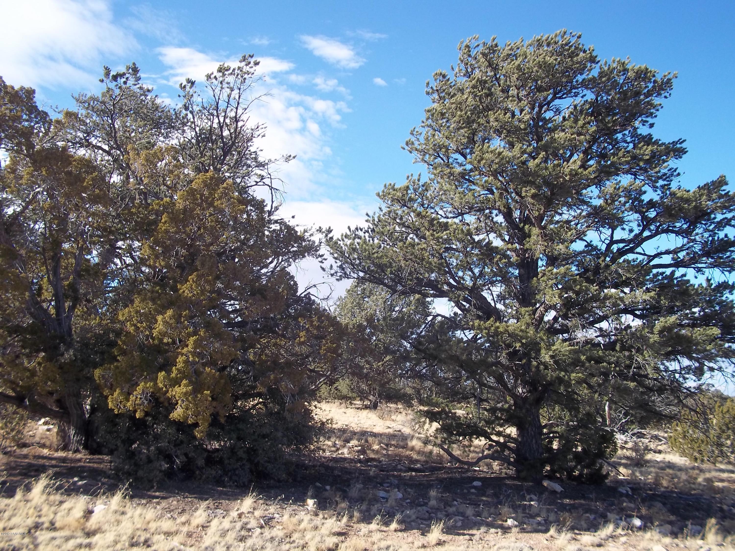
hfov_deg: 51.4
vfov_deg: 39.7
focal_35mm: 36
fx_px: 764
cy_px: 276
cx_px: 368
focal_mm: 6.5
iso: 80
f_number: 8
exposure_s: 1/100
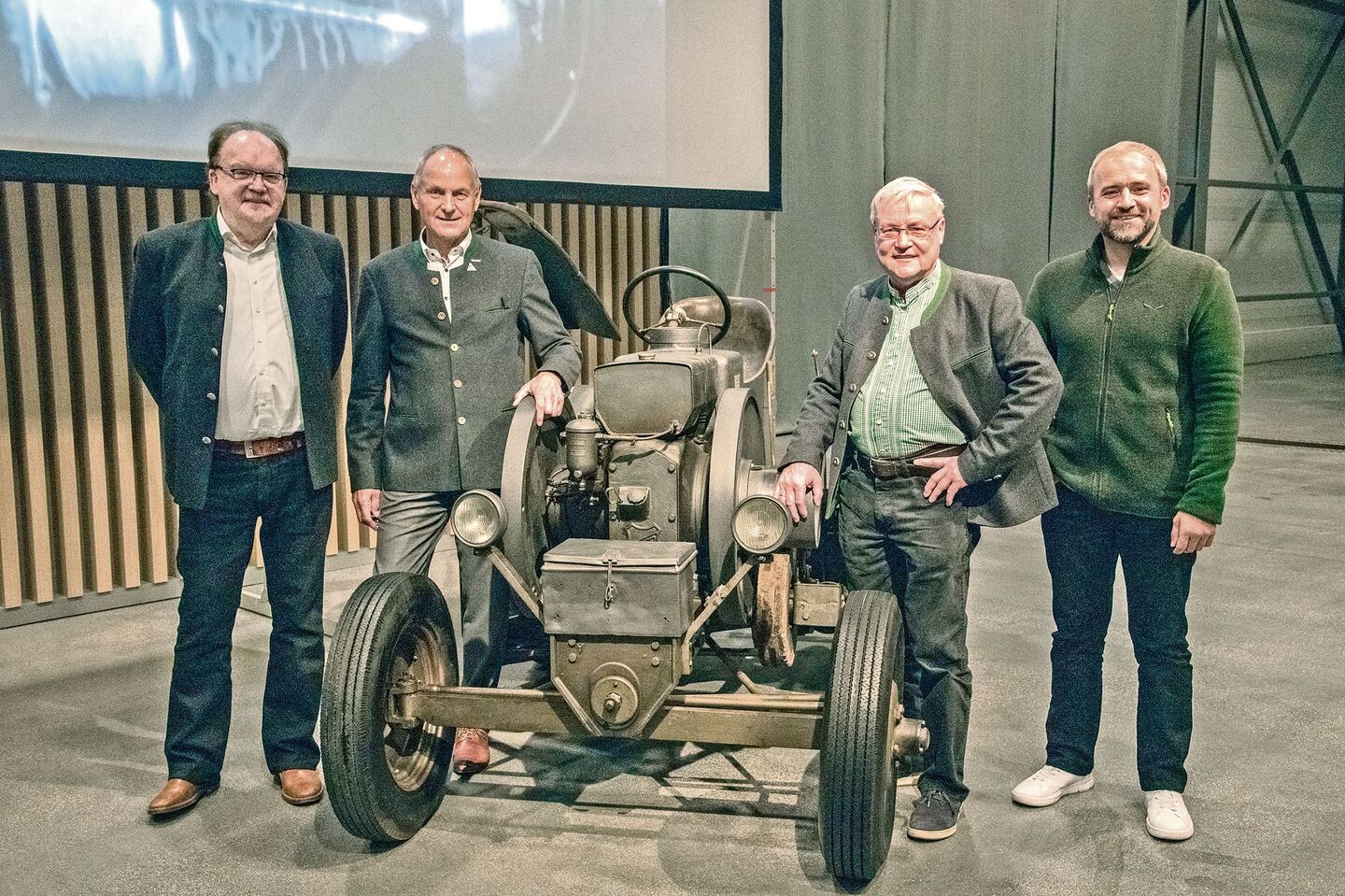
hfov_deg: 54.5
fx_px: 1307
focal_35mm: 35
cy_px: 448
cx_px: 672
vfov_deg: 37.8
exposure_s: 1/200
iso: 8000
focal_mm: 35
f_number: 8
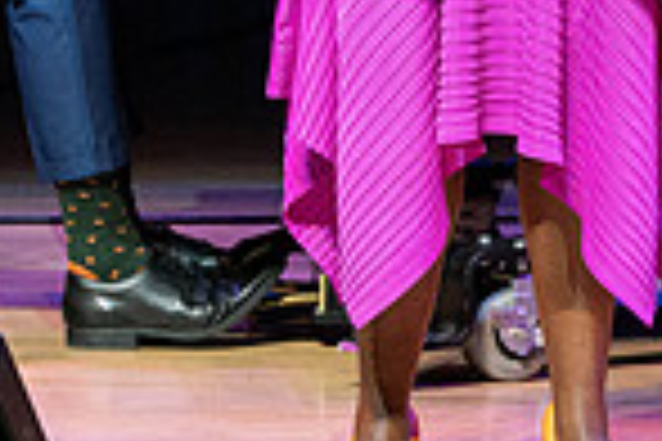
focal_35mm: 1371
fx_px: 25209
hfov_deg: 1.5
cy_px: -223
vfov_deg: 1.0
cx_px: 563
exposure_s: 1/320
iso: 4000
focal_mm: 348
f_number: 9
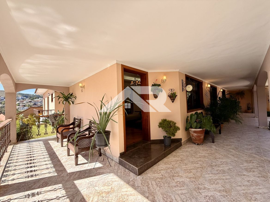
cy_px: 101
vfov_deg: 85.7
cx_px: 135
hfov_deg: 102.1
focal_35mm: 14
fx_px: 109
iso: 50
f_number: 2.2
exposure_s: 1/514
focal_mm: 2.22
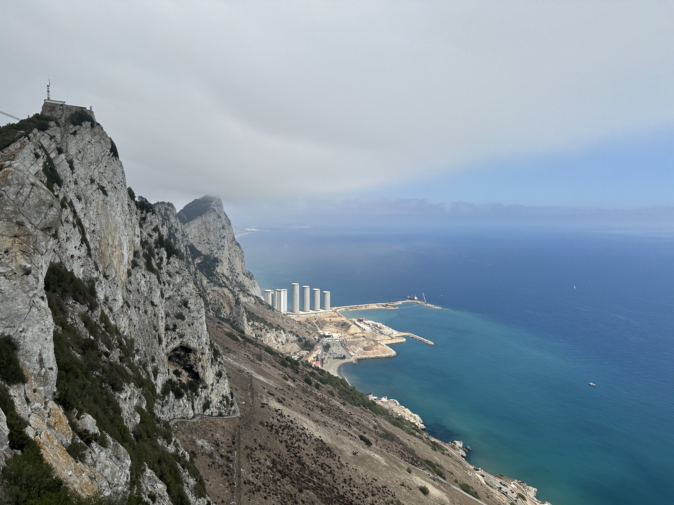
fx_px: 467
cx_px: 337
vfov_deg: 56.8
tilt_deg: -3.8
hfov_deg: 71.6
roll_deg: +0.1
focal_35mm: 24
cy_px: 252
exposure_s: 1/5525
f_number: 1.78
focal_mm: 6.86
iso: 80
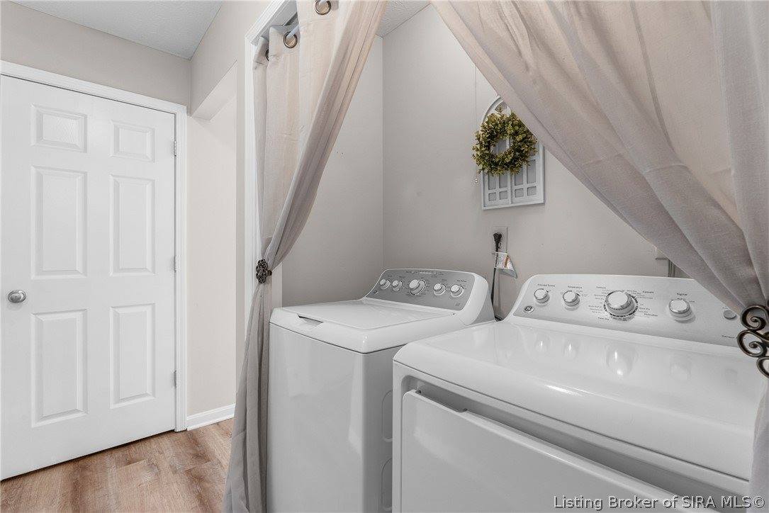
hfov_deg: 96.7
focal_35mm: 16
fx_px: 342
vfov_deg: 73.8
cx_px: 384
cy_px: 256
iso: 800
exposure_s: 1/2.5
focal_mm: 16
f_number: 11
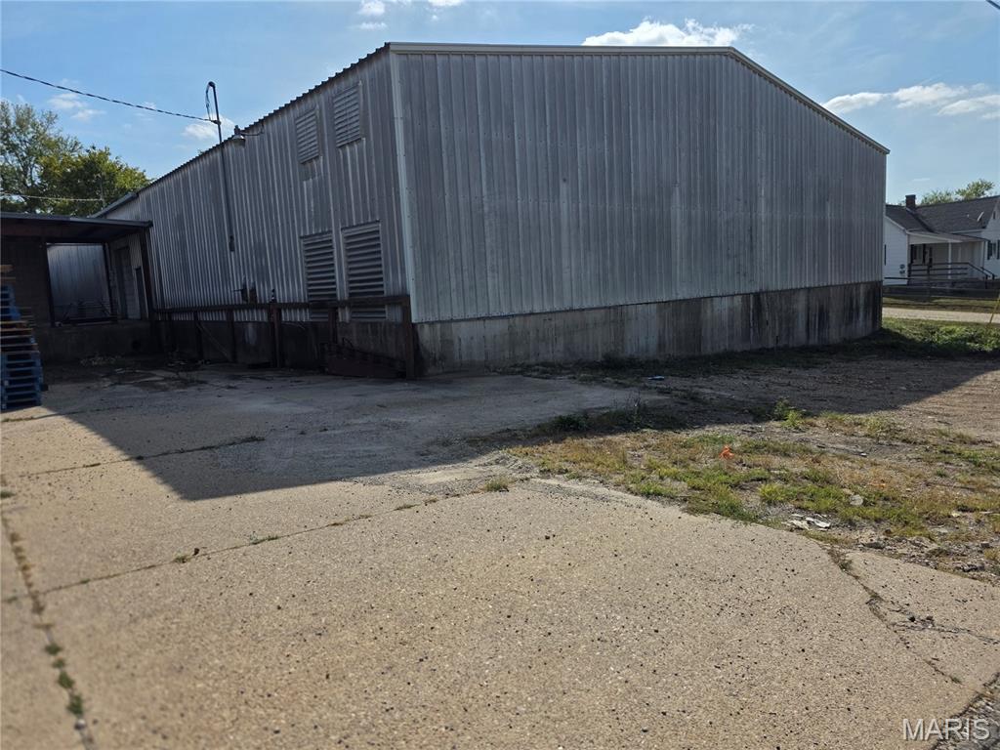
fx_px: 664
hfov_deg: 73.9
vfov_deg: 58.9
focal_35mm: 23
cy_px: 375
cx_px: 500
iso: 64
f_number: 1.7
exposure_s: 1/7944
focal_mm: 6.3
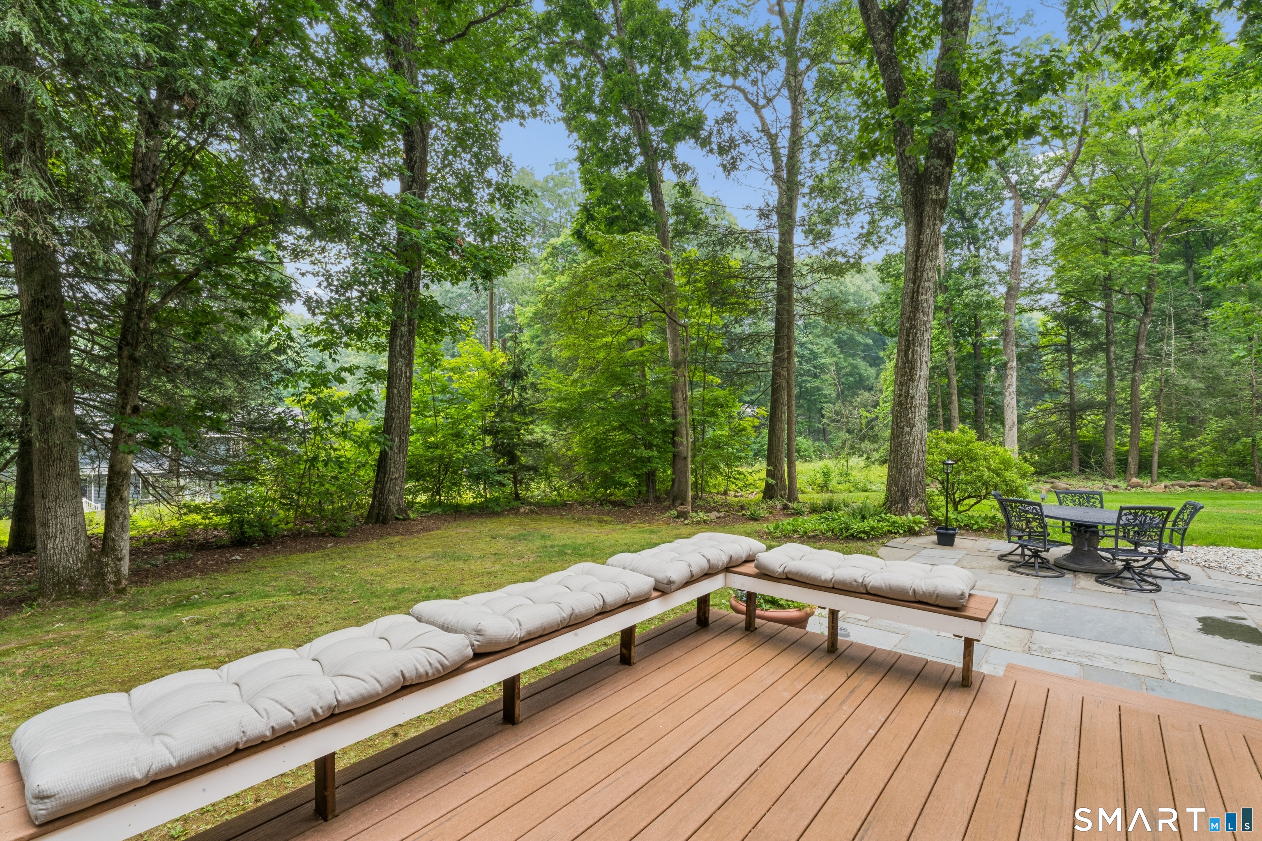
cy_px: 420
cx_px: 631
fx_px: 578
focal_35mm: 16
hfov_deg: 95.0
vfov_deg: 72.1
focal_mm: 16.5
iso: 100
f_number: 22
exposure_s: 1/2
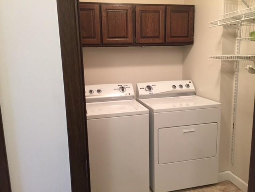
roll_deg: +0.1
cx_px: 128
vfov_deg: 48.2
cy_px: 96
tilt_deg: -10.0
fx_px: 214
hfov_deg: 61.7
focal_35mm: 29
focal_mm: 4.15
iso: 125
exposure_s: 1/30
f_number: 2.2
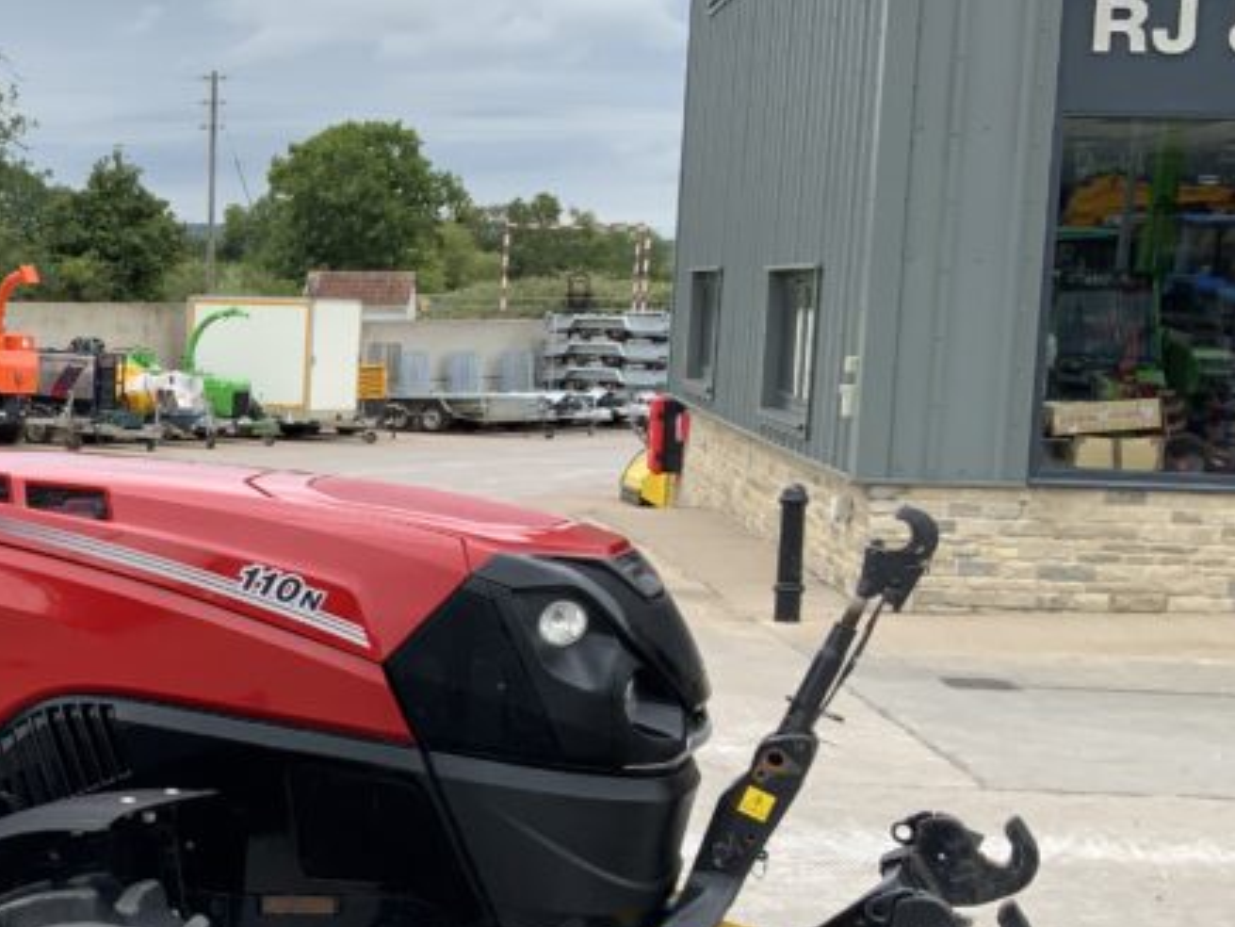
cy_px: 582
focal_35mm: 68
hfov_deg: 27.1
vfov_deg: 21.6
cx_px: 23
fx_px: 2427
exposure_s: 1/599
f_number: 1.8
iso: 16
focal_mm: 3
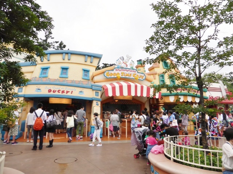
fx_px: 162
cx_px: 116
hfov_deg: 71.6
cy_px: 87
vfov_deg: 56.8
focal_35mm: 24
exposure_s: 1/60
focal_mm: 4.3
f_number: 3.3
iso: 100
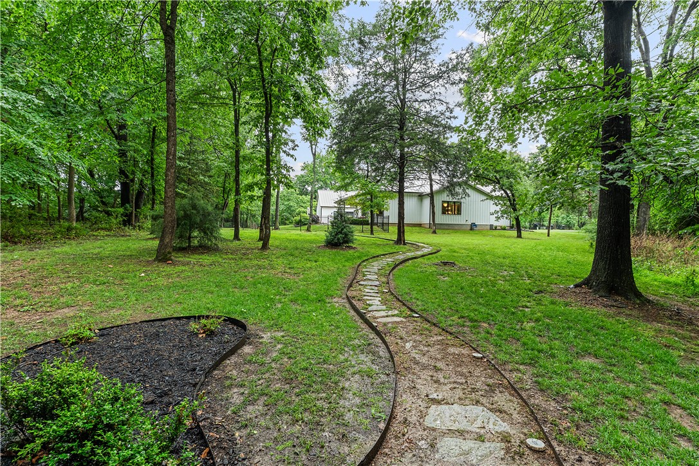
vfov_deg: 75.9
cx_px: 350
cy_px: 233
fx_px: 299
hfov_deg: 98.9
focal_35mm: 15
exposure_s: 1/20
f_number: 8
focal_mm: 15.4
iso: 800
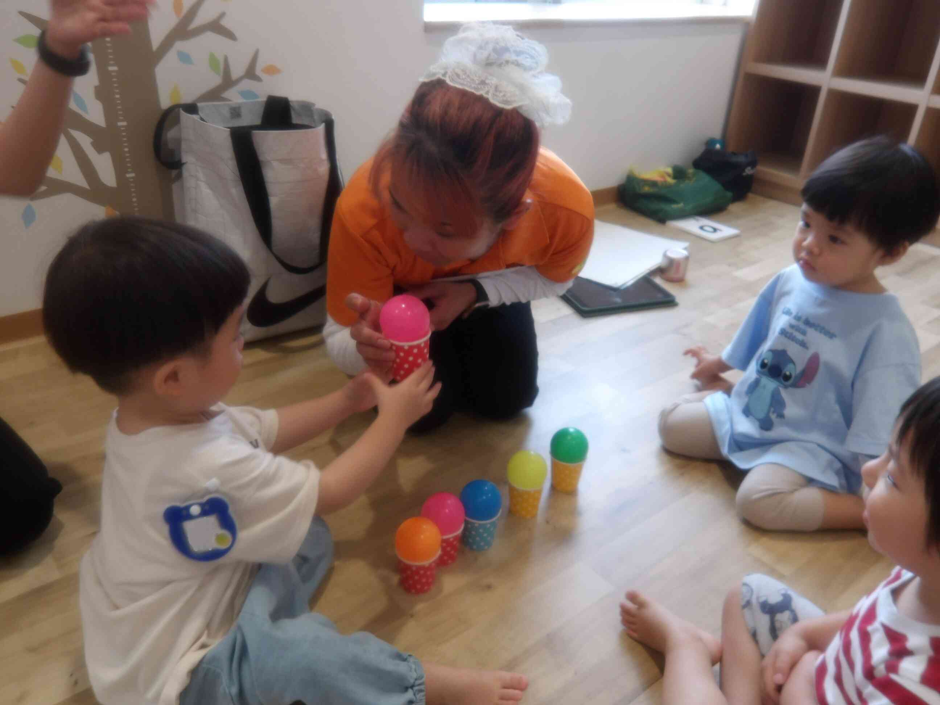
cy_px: 352
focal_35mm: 27
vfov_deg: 51.4
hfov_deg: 65.3
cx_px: 470
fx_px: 733
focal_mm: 4.9
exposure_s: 1/57
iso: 100
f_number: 3
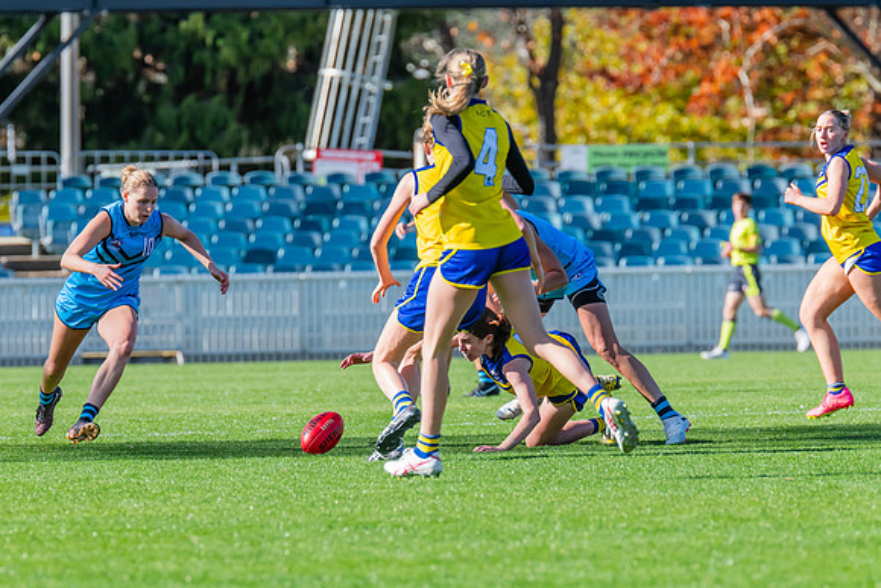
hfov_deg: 4.4
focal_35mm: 468
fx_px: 11461
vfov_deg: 2.9
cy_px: 320
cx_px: 401
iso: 800
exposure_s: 1/1250
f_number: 8
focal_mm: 420
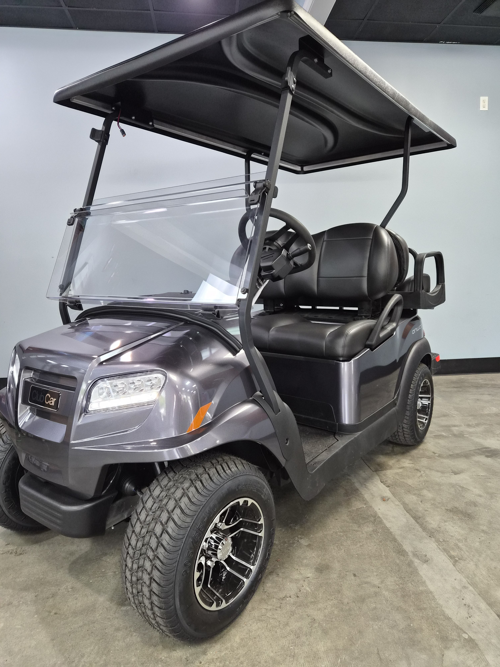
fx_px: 443
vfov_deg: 73.9
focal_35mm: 23
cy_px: 334
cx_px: 250
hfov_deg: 58.9
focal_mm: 5.4
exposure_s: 1/120
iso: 500
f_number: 1.8
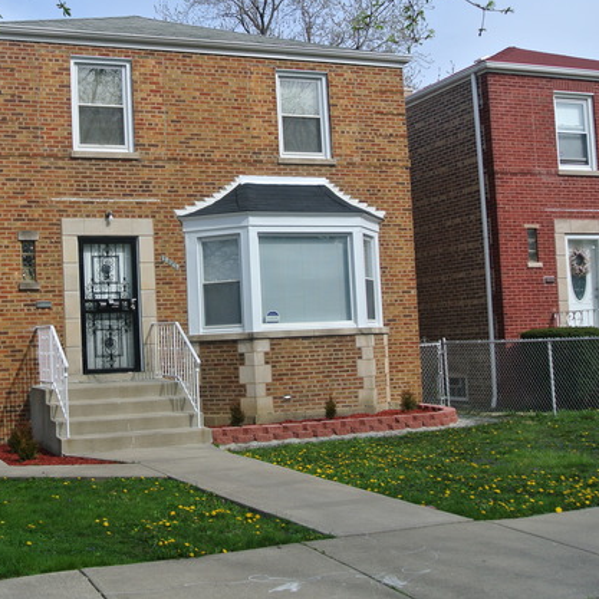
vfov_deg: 36.1
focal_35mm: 47
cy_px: 299
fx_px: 920
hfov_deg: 35.6
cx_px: 187
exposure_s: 1/640
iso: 100
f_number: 4.5
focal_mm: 13.6
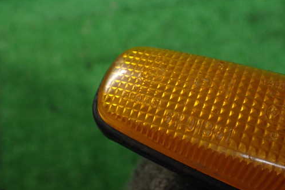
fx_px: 301
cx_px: 135
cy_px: 100
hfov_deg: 50.7
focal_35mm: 38
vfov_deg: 35.0
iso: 640
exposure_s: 1/125
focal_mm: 5.4
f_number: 2.3
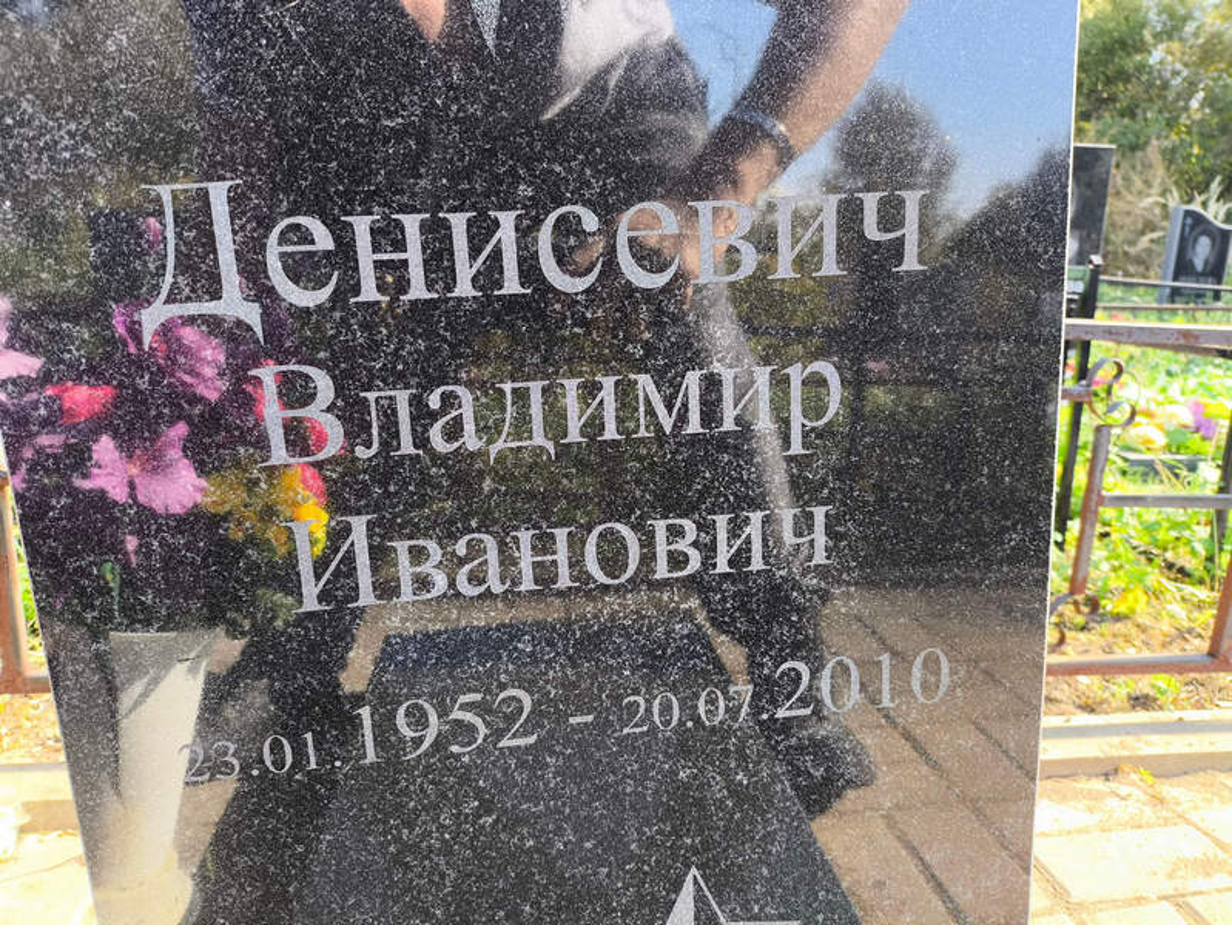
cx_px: 616
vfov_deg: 54.9
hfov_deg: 69.4
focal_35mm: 25
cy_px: 462
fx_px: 890
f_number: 1.7
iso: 50
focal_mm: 4.71
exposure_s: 1/150
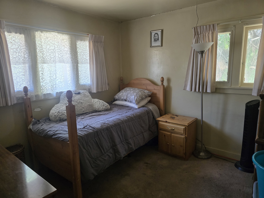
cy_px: 99
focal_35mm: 23
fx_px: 175
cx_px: 132
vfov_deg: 58.9
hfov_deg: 73.9
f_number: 1.7
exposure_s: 1/120
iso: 640
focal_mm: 6.3
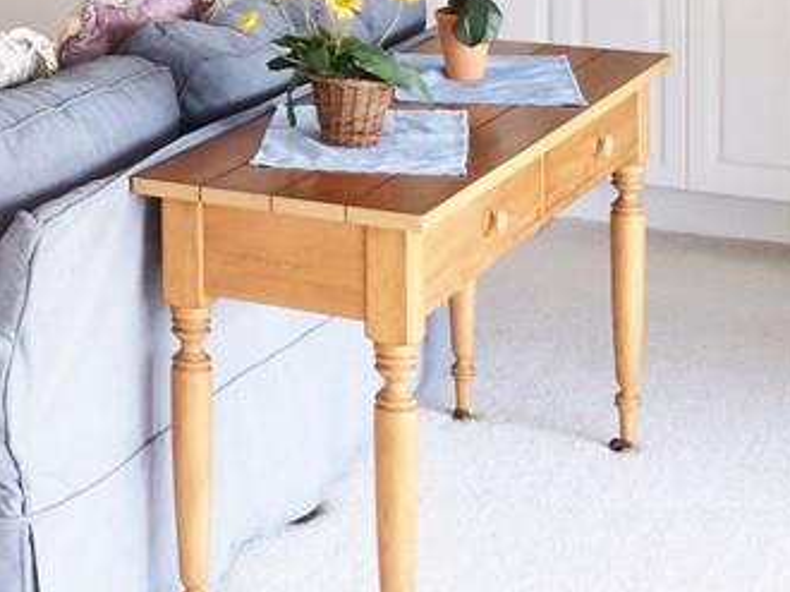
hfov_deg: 20.6
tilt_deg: -6.2
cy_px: -192
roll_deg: +1.5
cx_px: -117
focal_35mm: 90
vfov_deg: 15.5
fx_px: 2052
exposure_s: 1/30
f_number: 2.2
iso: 32
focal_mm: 4.15
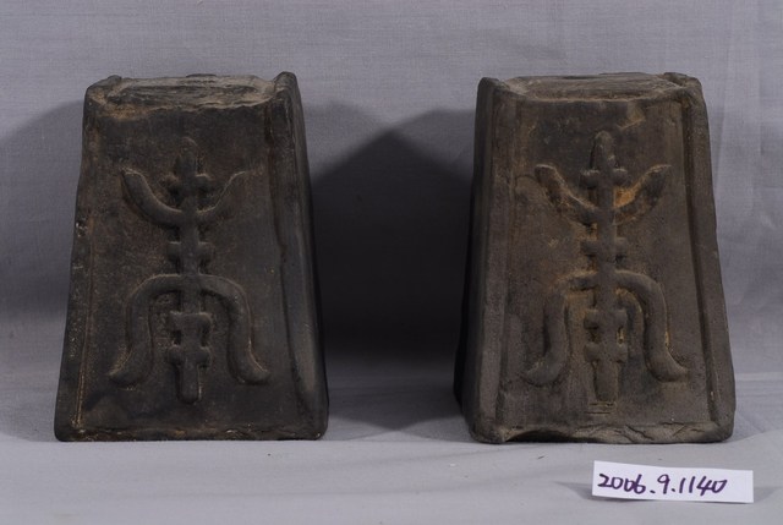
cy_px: 262
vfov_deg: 15.2
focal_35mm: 90
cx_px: 392
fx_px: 1961
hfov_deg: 22.6
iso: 100
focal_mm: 60
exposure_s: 1/80
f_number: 18
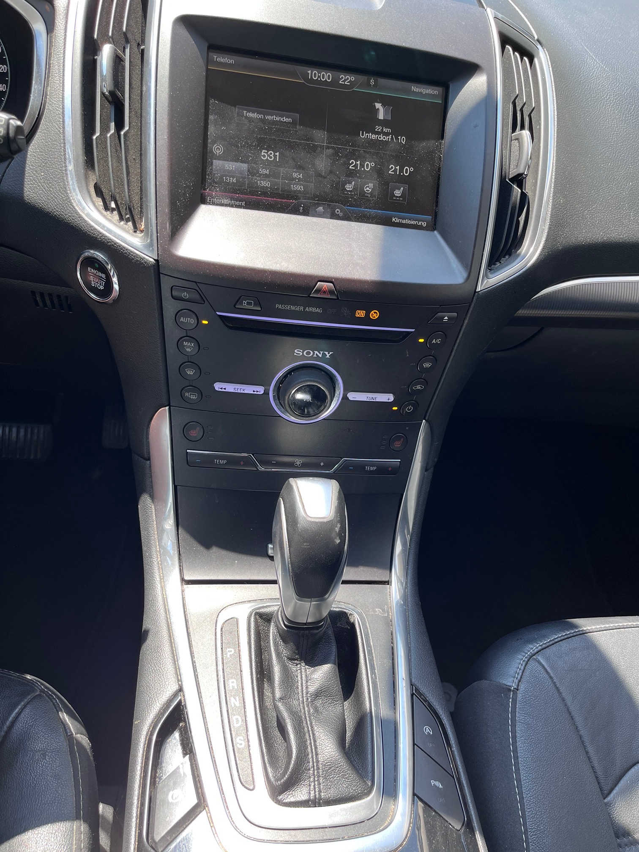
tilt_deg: -45.8
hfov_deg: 53.1
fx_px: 640
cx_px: 320
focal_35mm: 26
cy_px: 426
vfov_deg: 67.3
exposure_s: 1/211
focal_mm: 5.1
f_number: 1.6
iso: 40
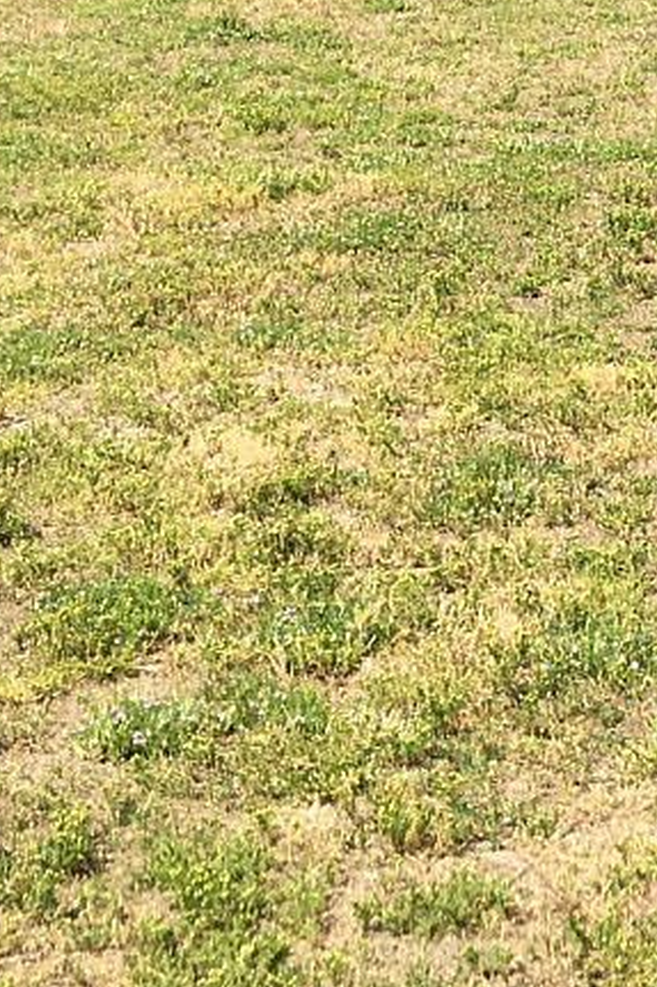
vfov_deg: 17.5
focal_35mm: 112
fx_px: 3068
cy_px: -163
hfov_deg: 11.2
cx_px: 1248
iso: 25
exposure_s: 1/1083
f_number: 2.2
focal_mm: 4.15
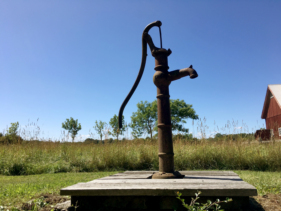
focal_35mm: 29
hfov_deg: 61.7
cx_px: 140
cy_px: 106
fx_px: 235
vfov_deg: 48.2
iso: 25
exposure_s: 1/1672
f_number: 2.2
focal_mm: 4.15
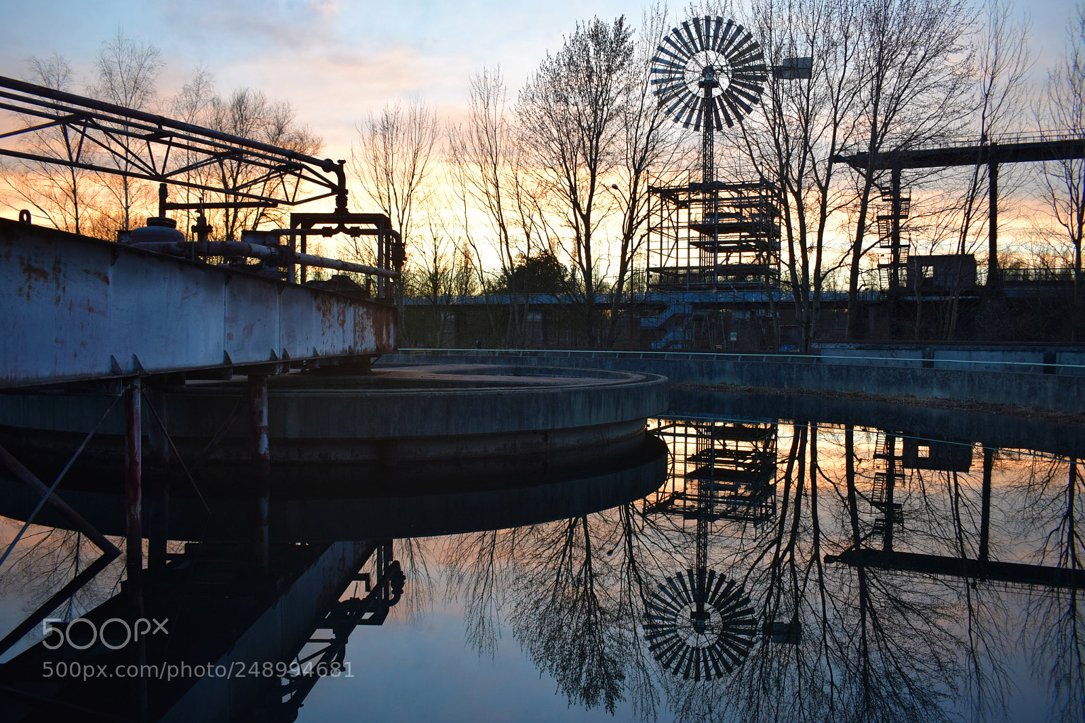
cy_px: 362
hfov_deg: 67.4
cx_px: 542
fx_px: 814
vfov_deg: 47.9
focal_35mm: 27
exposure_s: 1/80
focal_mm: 18
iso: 400
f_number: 4.5
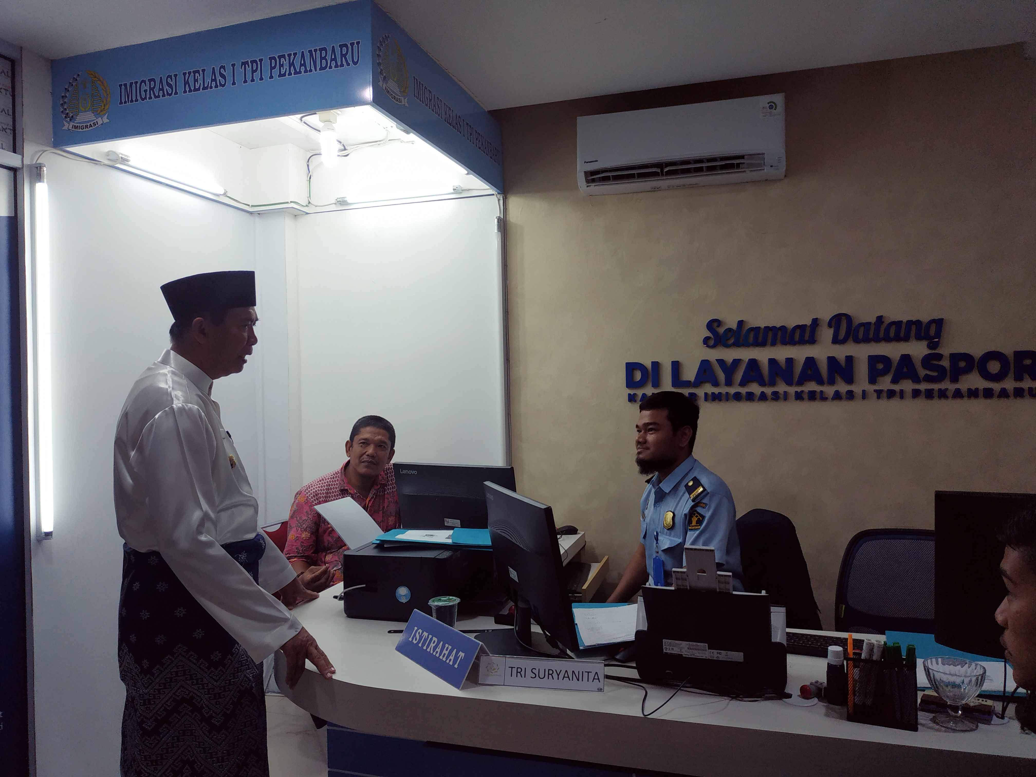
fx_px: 718
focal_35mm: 24
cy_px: 388
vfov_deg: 56.8
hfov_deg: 71.6
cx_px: 518
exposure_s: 1/135
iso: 200
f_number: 1.9
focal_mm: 3.94
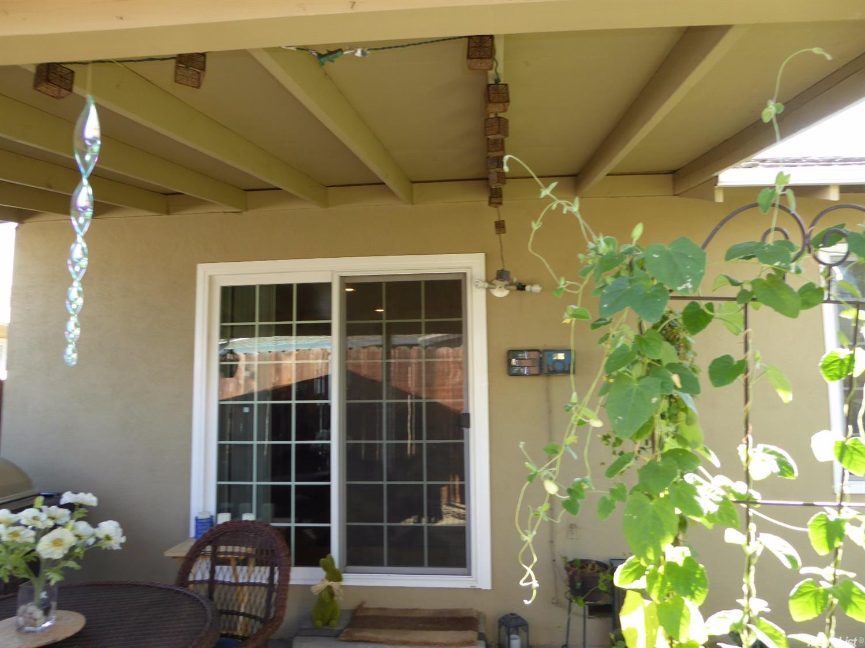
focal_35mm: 24
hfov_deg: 71.6
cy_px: 324
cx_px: 432
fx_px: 600
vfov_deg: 56.8
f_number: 3.3
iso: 125
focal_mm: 4.3
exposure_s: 1/60
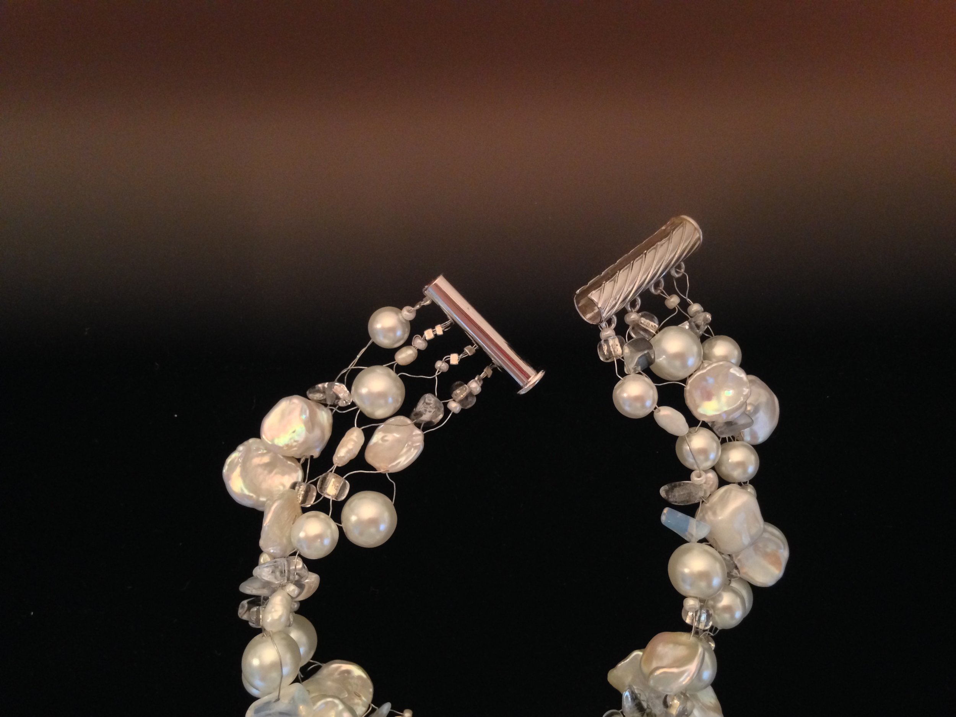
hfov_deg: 55.4
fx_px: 911
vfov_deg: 42.9
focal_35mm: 33
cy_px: 358
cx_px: 478
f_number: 2.4
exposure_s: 1/17
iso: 320
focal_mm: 4.12
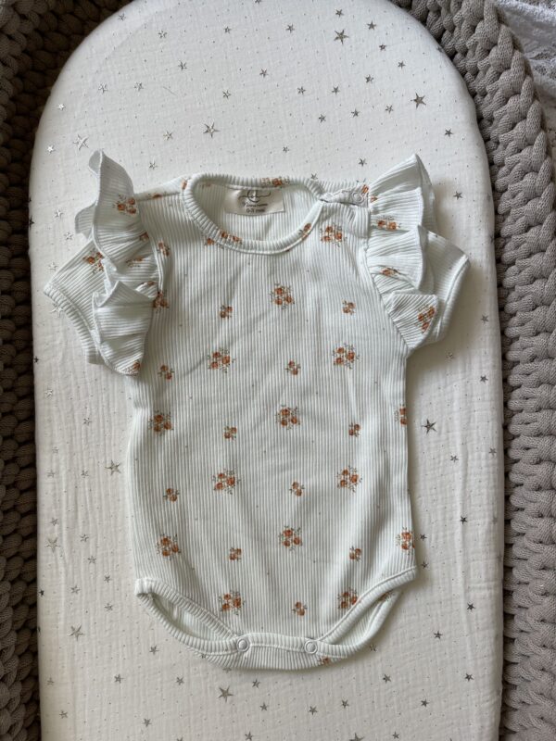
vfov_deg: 67.3
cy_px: 370
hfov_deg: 53.1
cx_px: 278
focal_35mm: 26
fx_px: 557
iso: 50
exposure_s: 1/121
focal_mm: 5.1
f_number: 1.6
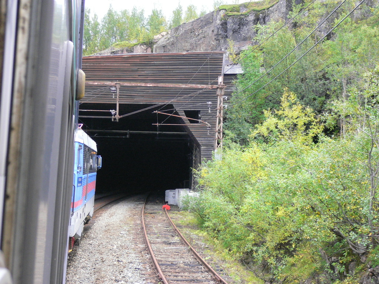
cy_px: 142
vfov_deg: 24.0
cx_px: 190
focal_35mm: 61
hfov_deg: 31.7
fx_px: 668
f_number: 3.8
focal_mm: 10.1
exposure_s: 1/100
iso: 200
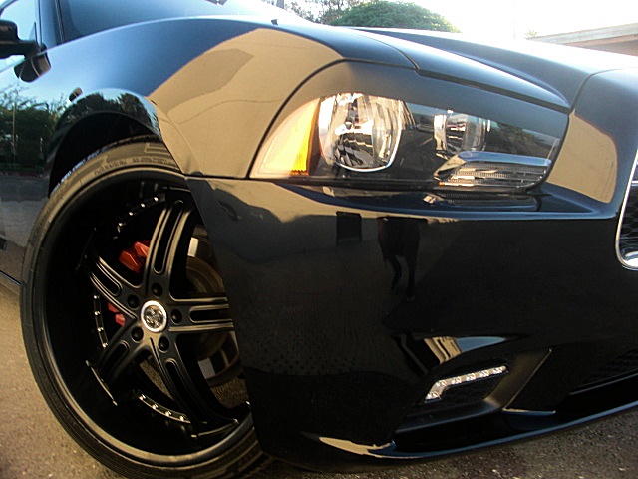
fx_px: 664
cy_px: 240
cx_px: 319
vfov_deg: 39.7
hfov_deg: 51.4
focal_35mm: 36
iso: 50
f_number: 2.8
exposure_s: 1/80
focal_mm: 6.3
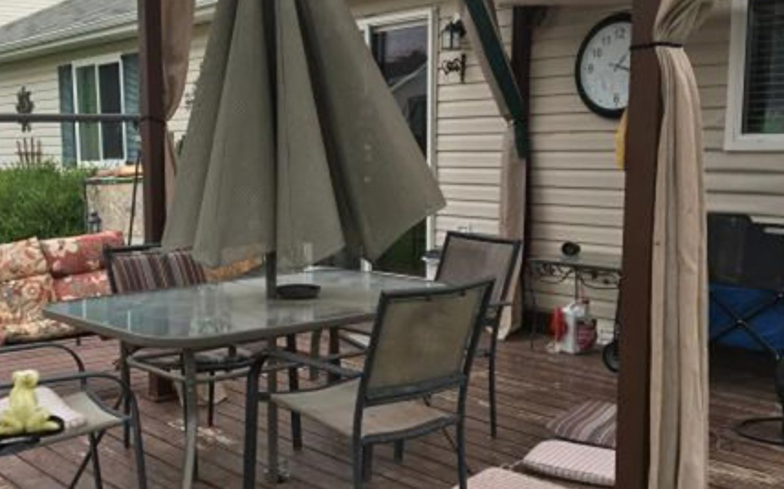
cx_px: 247
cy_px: 289
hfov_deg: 42.8
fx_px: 982
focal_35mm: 46
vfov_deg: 27.9
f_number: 2.2
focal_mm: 4.15
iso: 25
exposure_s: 1/530
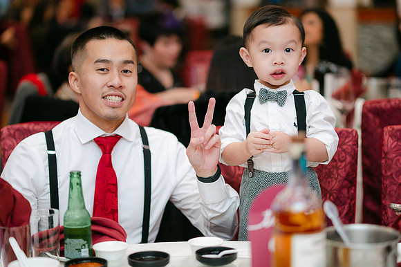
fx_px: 946
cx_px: 200
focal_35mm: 85
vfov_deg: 16.1
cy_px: 134
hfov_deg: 23.9
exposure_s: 1/125
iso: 320
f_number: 2
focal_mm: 85
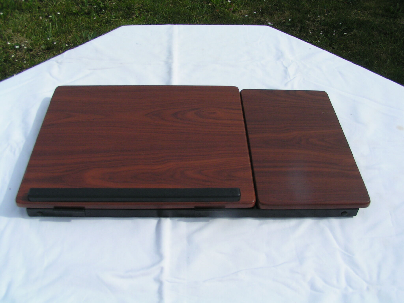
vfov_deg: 37.7
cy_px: 152
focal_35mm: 38
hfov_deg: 49.0
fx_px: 443
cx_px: 202
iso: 50
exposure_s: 1/500
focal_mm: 5.8
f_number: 5.6
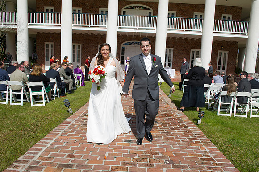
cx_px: 130
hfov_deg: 69.4
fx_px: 187
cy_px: 86
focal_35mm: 26
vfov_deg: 49.5
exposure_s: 1/250
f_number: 11
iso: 100
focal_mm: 26
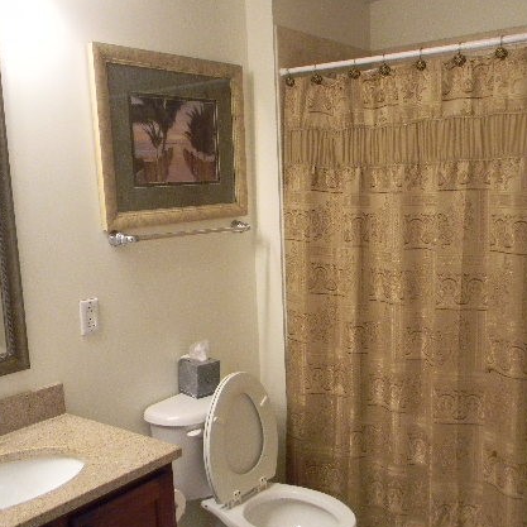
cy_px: 282
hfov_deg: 43.6
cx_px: 321
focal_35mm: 38
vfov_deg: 43.8
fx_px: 655
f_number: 3.5
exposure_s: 1/34.7
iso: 400
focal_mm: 5
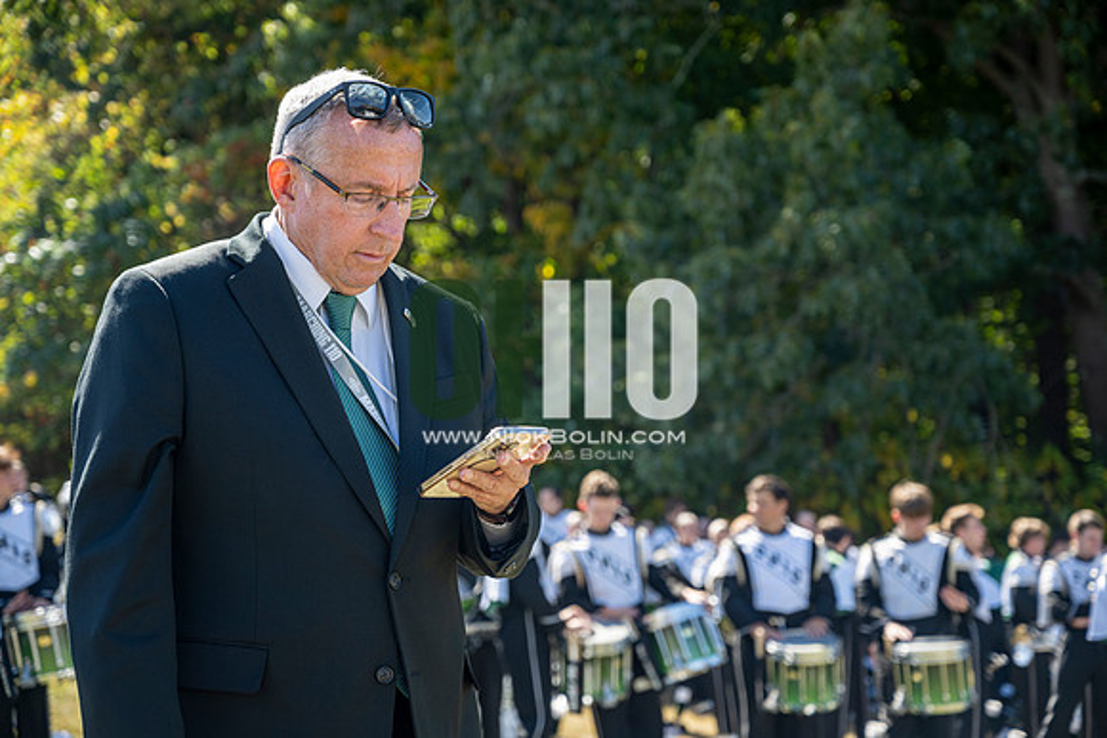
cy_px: 369
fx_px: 2153
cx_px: 554
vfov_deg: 19.5
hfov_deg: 28.8
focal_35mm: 70
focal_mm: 70
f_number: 4.5
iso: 100
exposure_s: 1/250
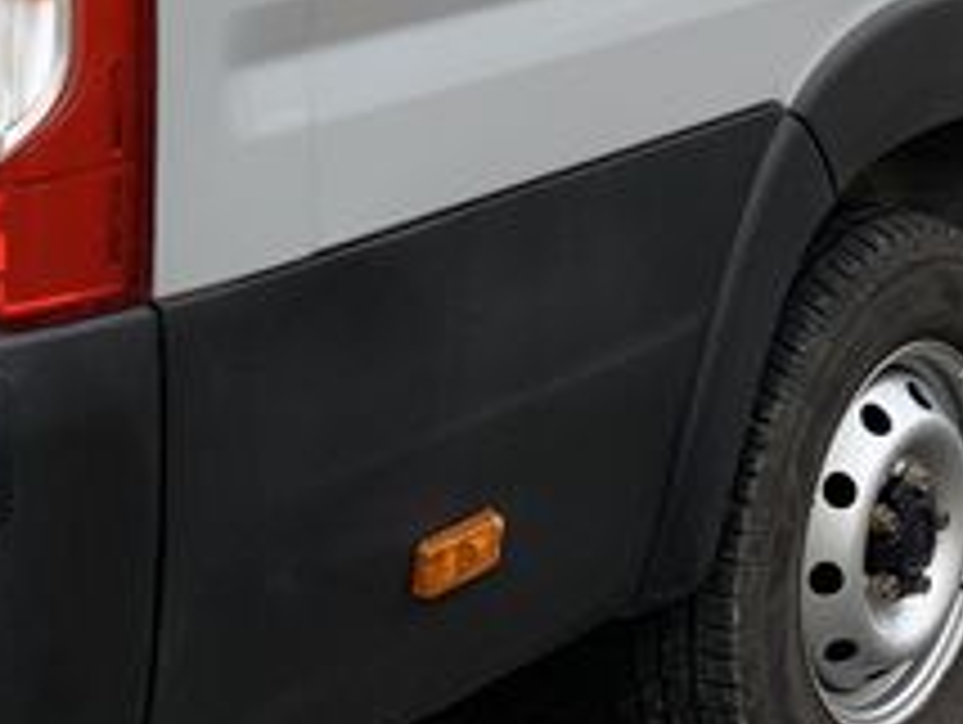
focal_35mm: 97
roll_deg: +1.5
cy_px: -324
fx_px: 2702
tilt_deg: -4.9
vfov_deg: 14.4
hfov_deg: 20.2
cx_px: 482
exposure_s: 1/534
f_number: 1.8
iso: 25
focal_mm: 4.25
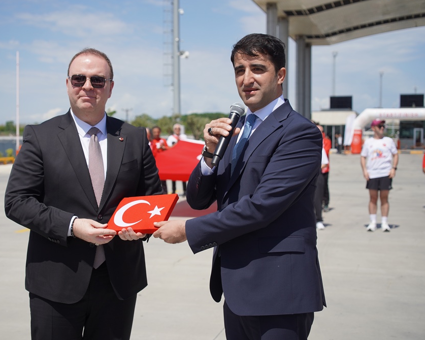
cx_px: 172
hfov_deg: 34.7
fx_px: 679
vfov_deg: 28.1
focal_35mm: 54
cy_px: 167
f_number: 4.5
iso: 100
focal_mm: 47
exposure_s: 1/1250
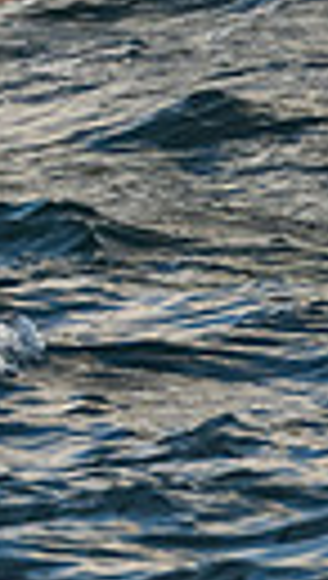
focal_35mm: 1700
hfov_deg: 0.7
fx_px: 26165
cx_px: -1345
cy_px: -514
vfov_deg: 1.3
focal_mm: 200
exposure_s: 1/640
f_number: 8
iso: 400
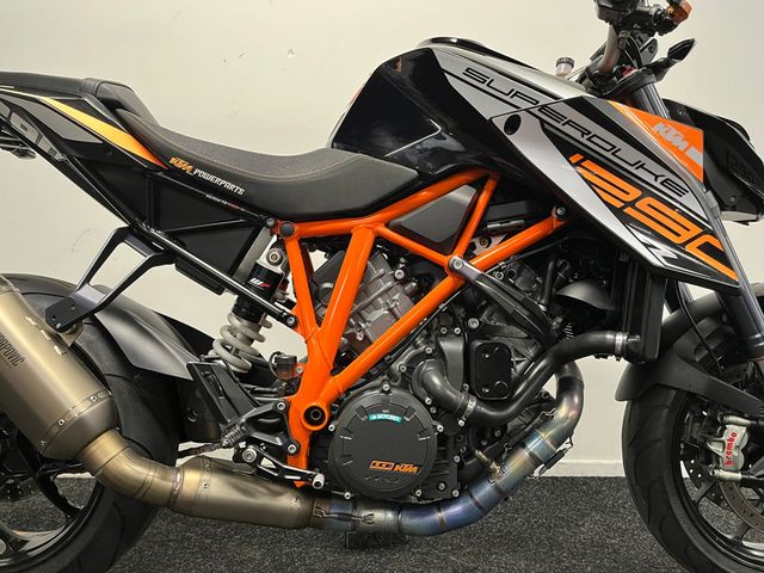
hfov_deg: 67.3
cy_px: 286
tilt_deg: -0.5
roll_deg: +0.7
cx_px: 382
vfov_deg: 53.1
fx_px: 574
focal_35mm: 26
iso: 250
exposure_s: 1/50
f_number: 1.6
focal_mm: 5.1
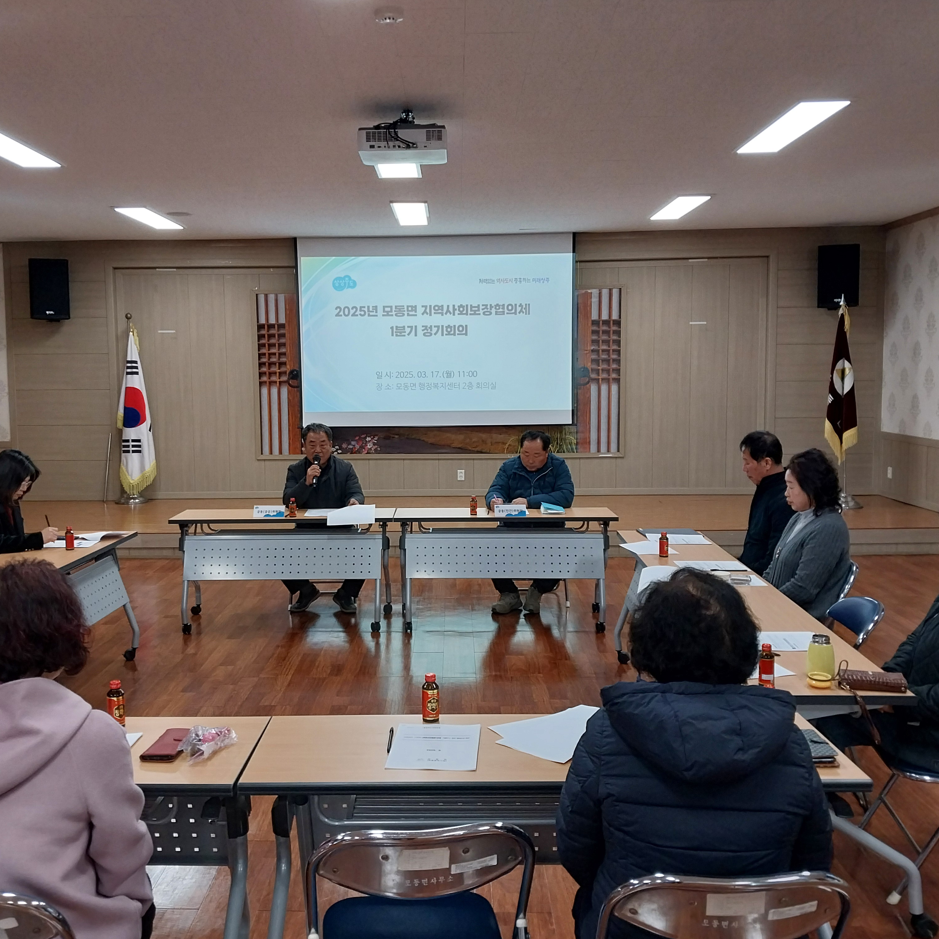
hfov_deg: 52.5
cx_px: 427
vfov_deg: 52.5
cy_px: 469
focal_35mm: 31
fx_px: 951
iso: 80
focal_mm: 4
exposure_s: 1/60
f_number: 1.8
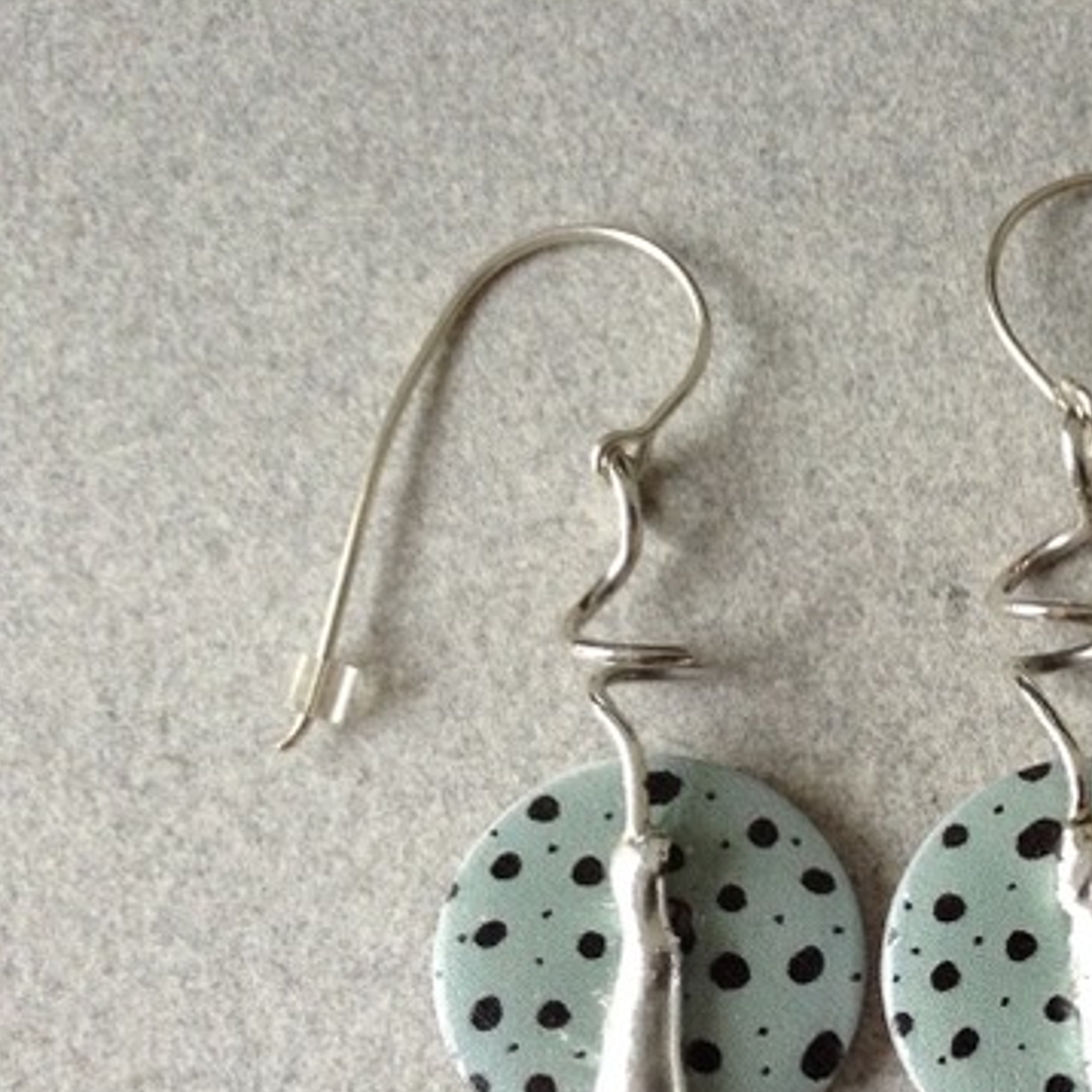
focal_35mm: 52
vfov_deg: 32.6
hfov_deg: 31.3
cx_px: 973
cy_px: 714
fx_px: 1856
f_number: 2.4
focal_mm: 3.3
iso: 160
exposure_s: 1/24
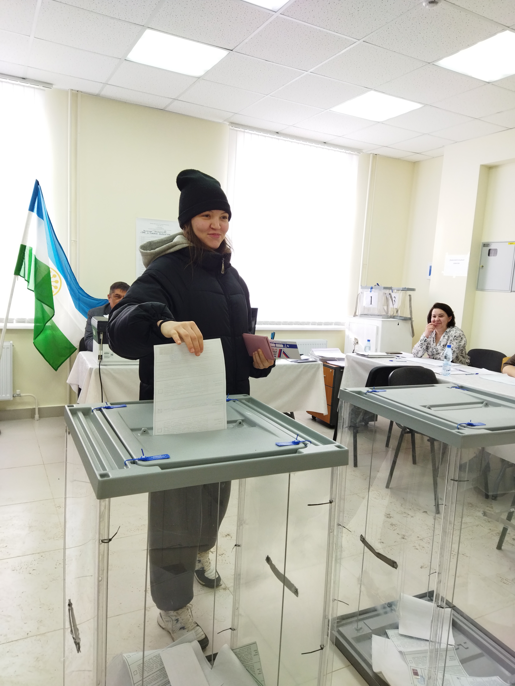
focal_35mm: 27
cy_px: 343
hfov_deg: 51.4
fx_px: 536
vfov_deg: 65.3
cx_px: 258
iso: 106
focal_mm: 4.71
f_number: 1.79
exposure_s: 1/100
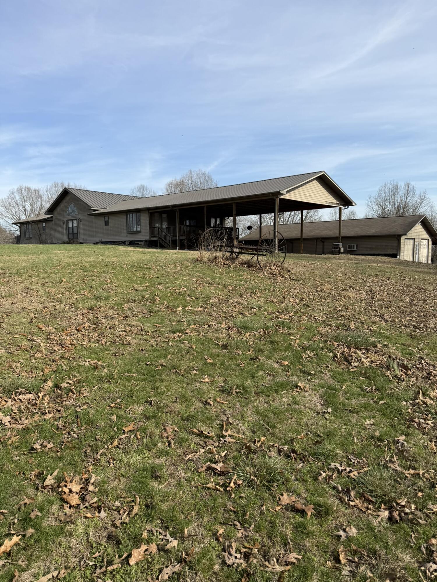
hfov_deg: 56.8
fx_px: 404
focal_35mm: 24
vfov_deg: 71.6
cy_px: 291
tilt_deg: -3.2
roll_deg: +2.0
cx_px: 218
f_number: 1.78
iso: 80
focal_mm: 6.76
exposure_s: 1/3953
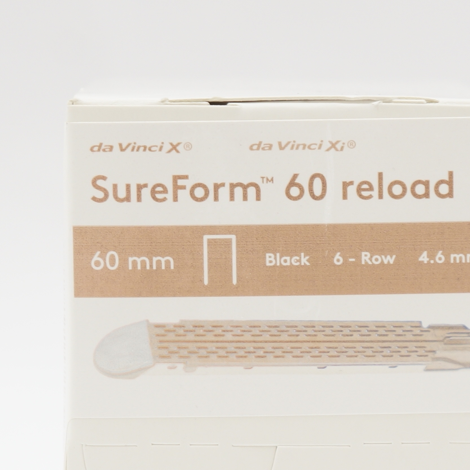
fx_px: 3168
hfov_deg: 8.5
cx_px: 307
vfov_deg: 8.5
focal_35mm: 206
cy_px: 379
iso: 400
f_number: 5.6
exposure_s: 1/60
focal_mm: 55
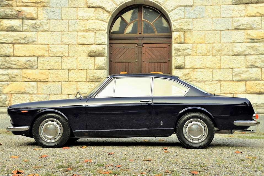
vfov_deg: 24.7
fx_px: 404
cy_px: 88
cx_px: 132
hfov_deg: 36.2
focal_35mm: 55
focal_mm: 55
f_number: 8
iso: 320
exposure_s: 1/160
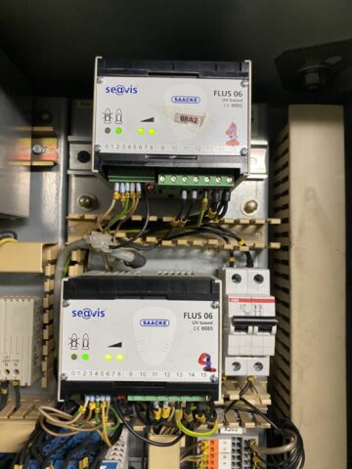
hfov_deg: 53.1
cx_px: 176
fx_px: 353
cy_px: 234
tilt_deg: +4.2
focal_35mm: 26
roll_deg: +1.2
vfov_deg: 67.3
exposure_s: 1/60
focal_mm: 4.25
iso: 250
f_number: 1.8
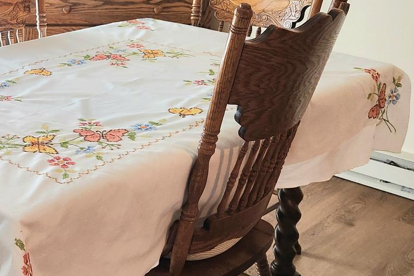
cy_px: 53
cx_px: 1
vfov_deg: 21.0
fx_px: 736
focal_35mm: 64
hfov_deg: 29.4
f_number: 1.8
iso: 250
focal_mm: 5.4
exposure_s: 1/120
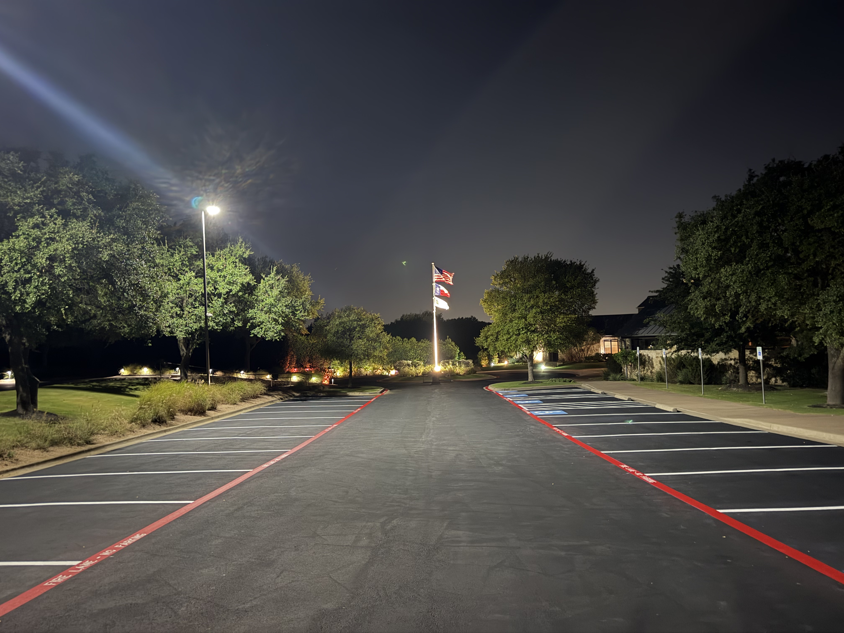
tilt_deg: +3.1
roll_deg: +1.3
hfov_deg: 71.6
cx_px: 422
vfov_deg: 56.8
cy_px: 316
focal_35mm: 24
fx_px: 585
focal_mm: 6.76
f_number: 1.78
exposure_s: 1/9
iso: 1250
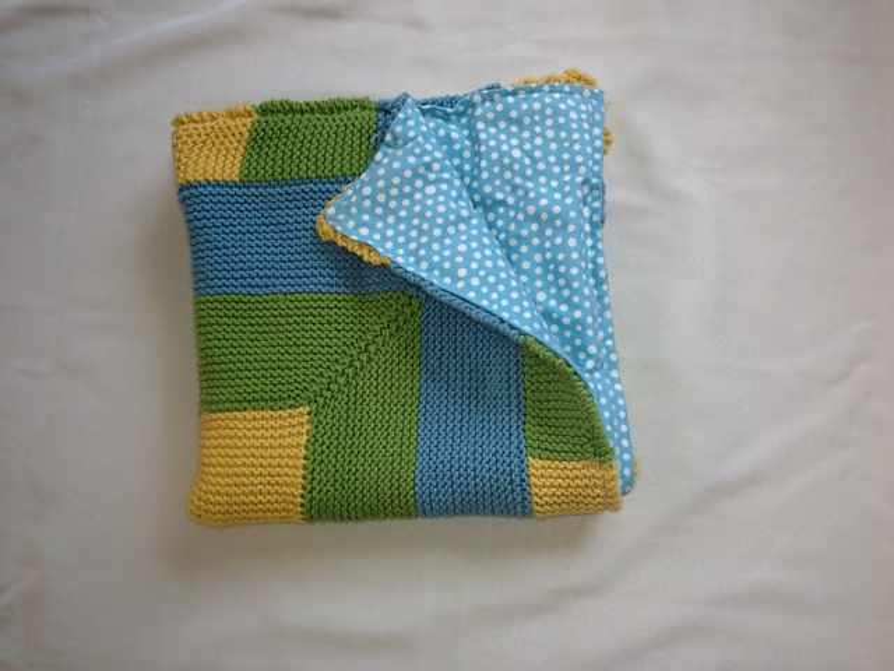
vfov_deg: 42.9
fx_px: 852
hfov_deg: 55.4
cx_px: 447
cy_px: 336
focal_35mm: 33
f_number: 2.4
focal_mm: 4.13
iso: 50
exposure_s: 1/32
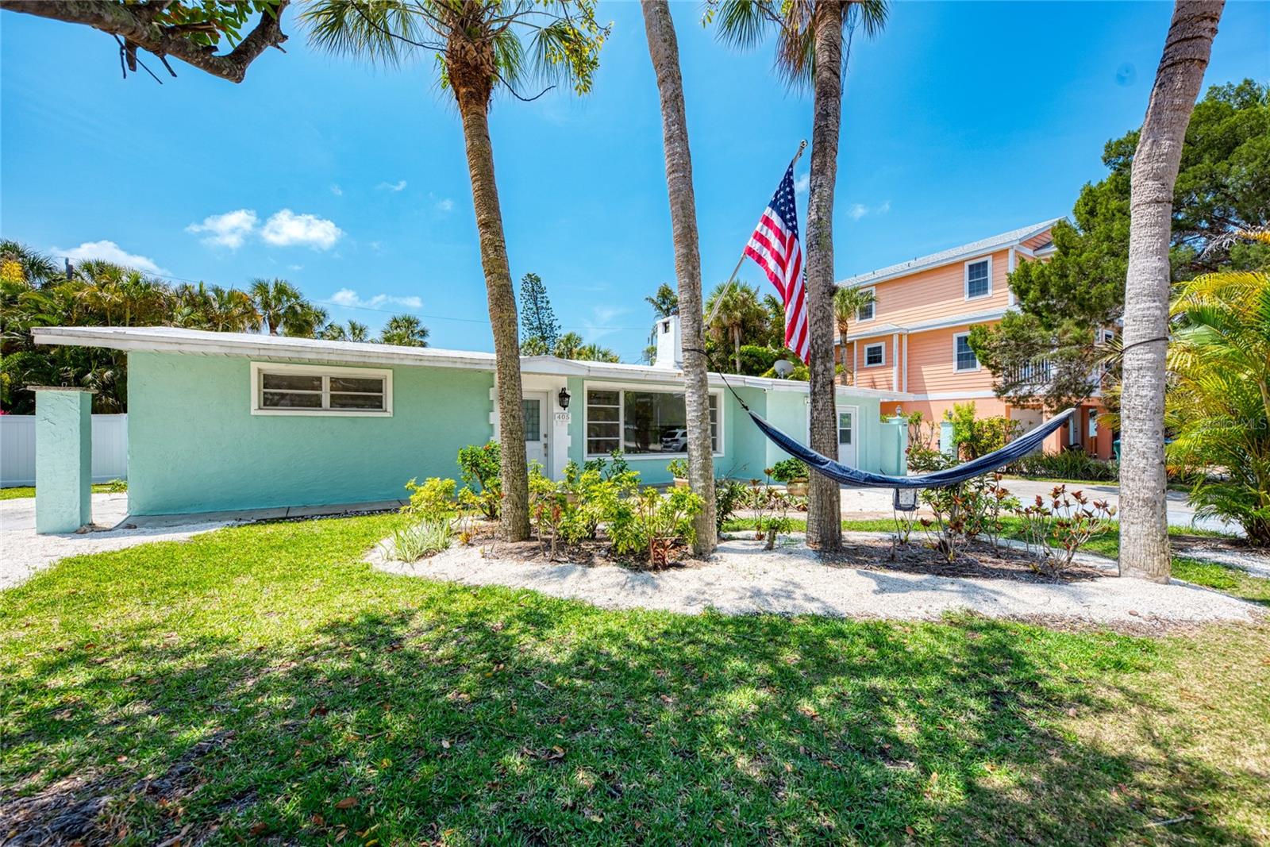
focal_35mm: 15
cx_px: 635
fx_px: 529
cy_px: 424
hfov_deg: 100.4
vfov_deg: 77.3
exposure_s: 1/3200
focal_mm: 15
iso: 160
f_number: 7.1
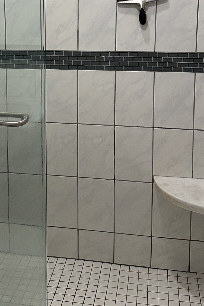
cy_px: 65
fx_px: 433
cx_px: 65
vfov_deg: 37.6
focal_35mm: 51
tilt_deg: -7.3
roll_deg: +0.1
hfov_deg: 26.3
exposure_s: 1/120
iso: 200
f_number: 1.78
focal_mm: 6.86
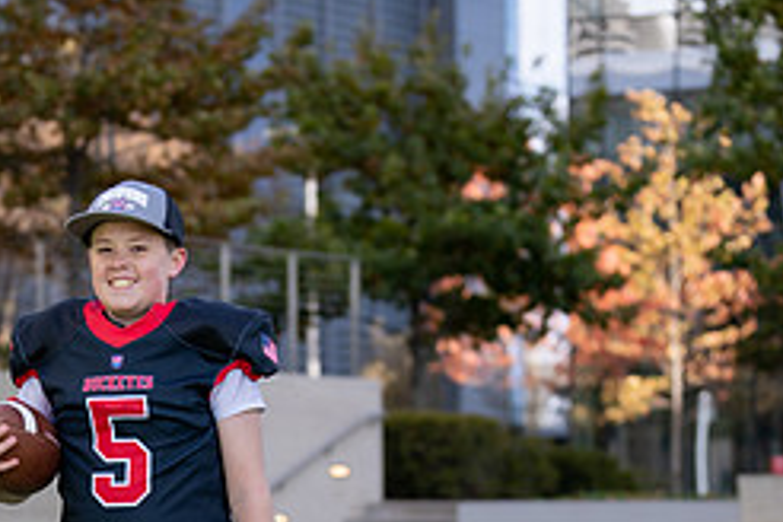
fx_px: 3828
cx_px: 162
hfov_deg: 11.6
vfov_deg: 7.8
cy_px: 563
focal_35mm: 176
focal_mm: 70
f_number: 2.8
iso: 100
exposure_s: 1/500
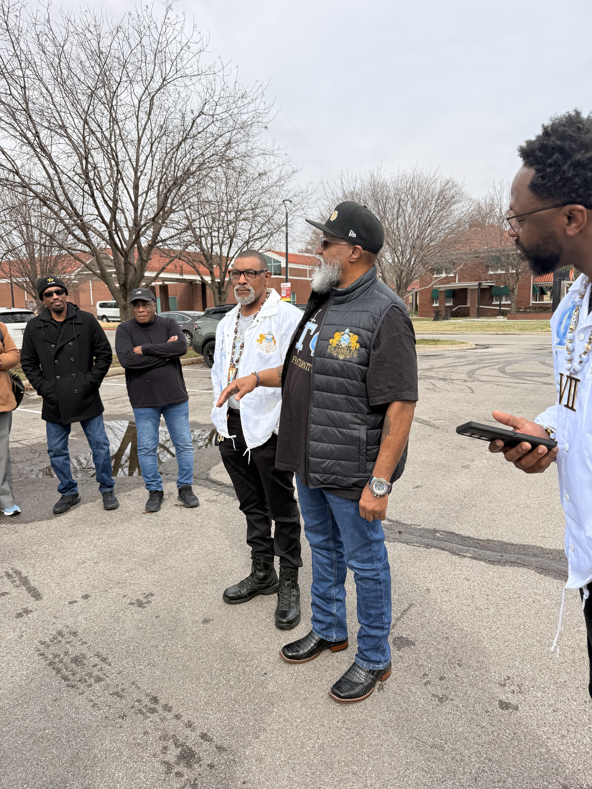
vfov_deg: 71.6
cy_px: 394
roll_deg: +0.6
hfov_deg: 56.8
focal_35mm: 24
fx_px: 547
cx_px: 296
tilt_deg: -7.8
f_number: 1.78
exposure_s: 1/2703
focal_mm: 6.76
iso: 80
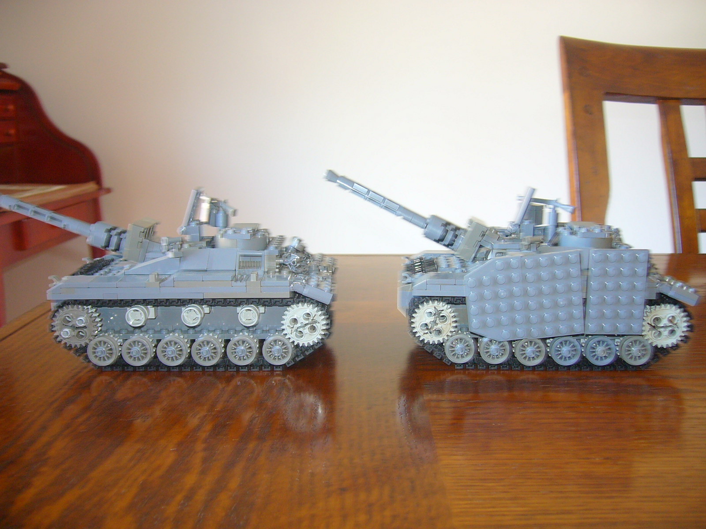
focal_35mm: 35
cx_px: 353
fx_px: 714
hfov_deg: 52.6
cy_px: 264
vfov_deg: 40.7
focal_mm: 5.8
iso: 100
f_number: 2.8
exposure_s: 1/8
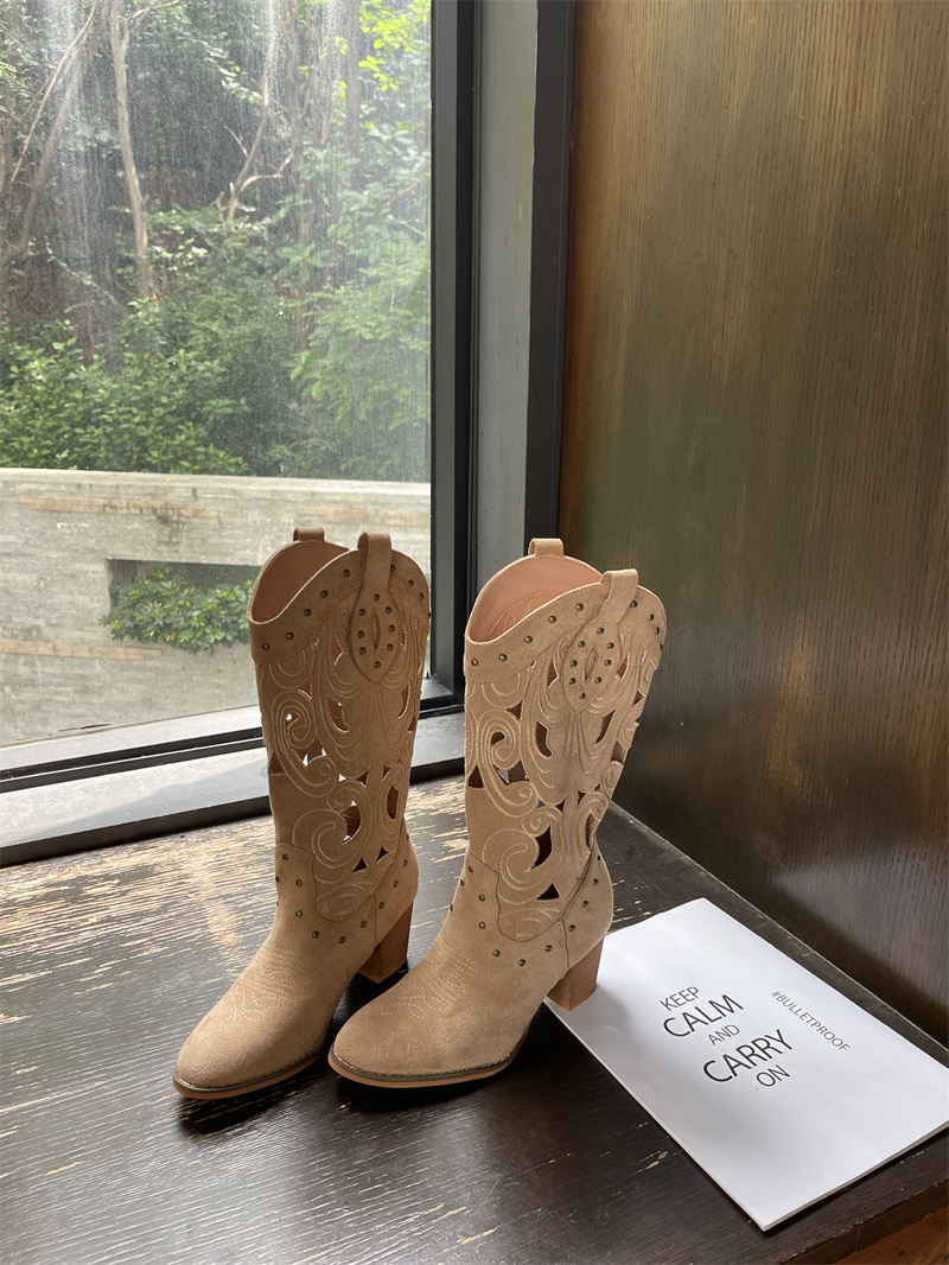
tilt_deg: -16.7
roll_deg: -0.6
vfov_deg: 67.3
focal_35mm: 26
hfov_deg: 53.1
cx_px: 474
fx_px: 950
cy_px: 632
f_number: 1.6
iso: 64
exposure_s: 1/121
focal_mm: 5.1
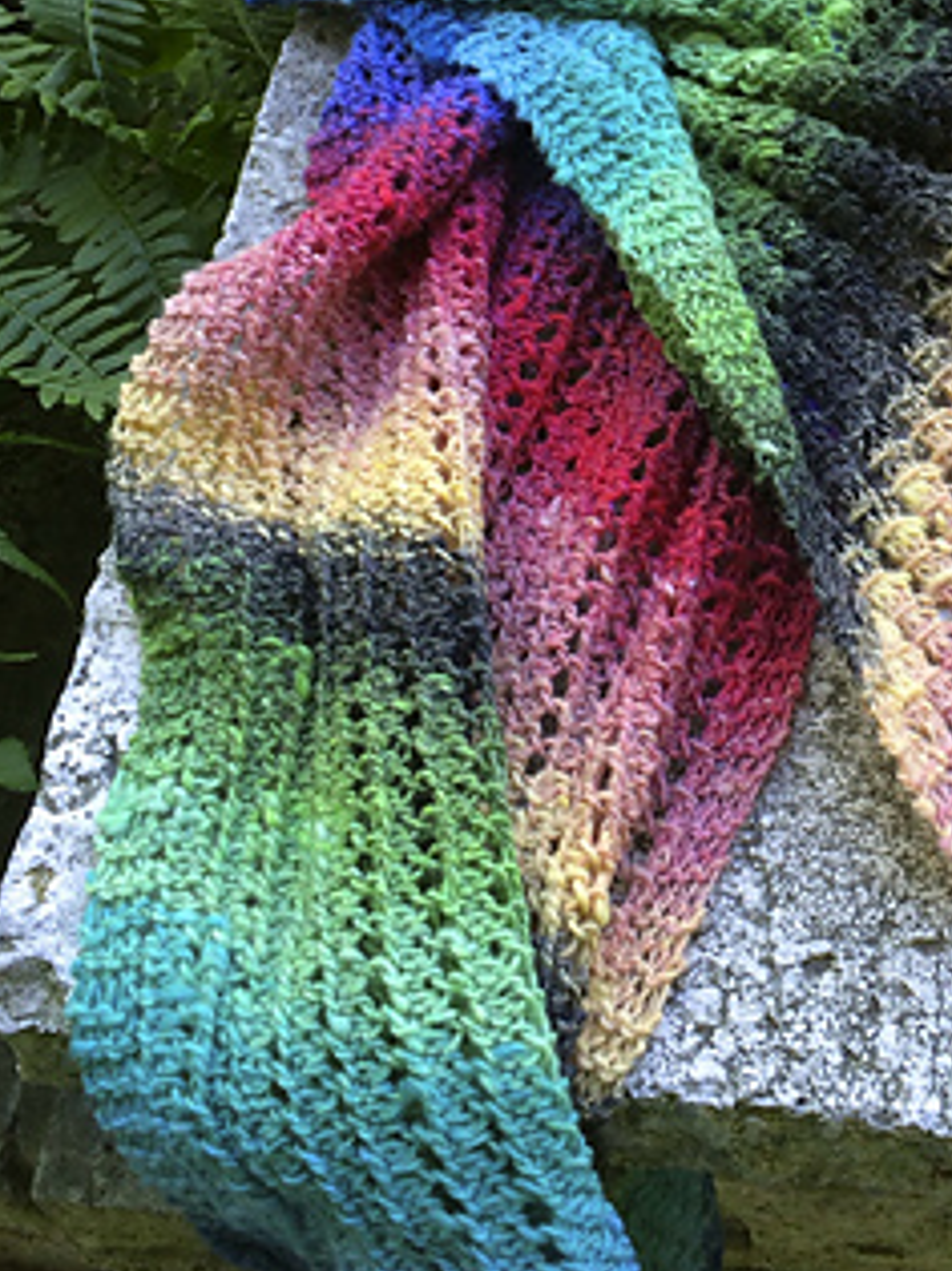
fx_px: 2238
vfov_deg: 30.8
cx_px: 891
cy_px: 222
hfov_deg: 23.3
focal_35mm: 61
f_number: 2.2
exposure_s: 1/60
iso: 50
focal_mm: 4.12
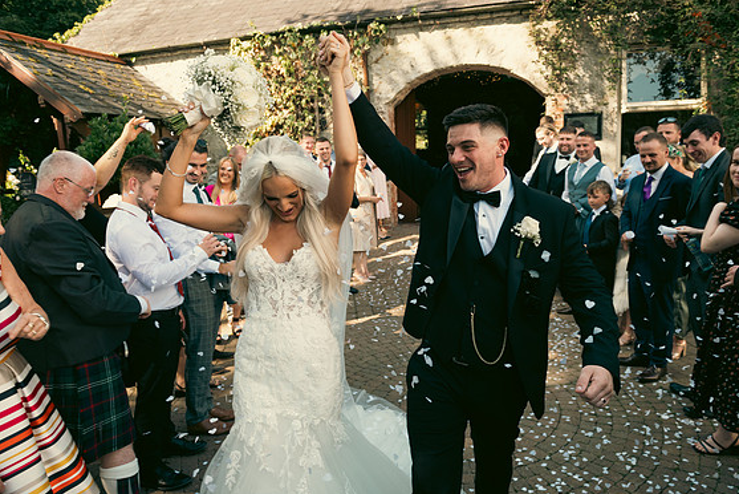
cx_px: 381
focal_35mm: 25
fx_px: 513
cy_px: 245
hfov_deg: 71.5
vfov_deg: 51.3
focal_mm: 24
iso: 200
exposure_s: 1/250
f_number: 5
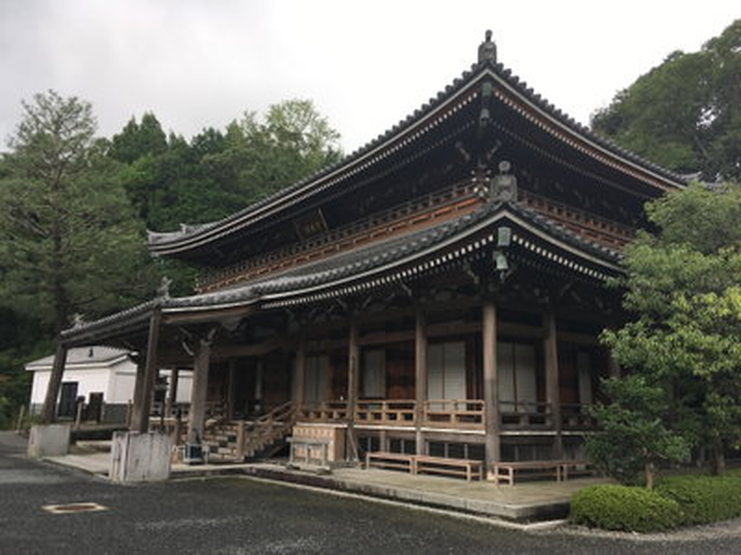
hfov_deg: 61.7
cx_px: 370
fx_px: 621
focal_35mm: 29
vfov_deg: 48.2
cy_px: 278
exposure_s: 1/176
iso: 25
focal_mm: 4.15
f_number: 2.2
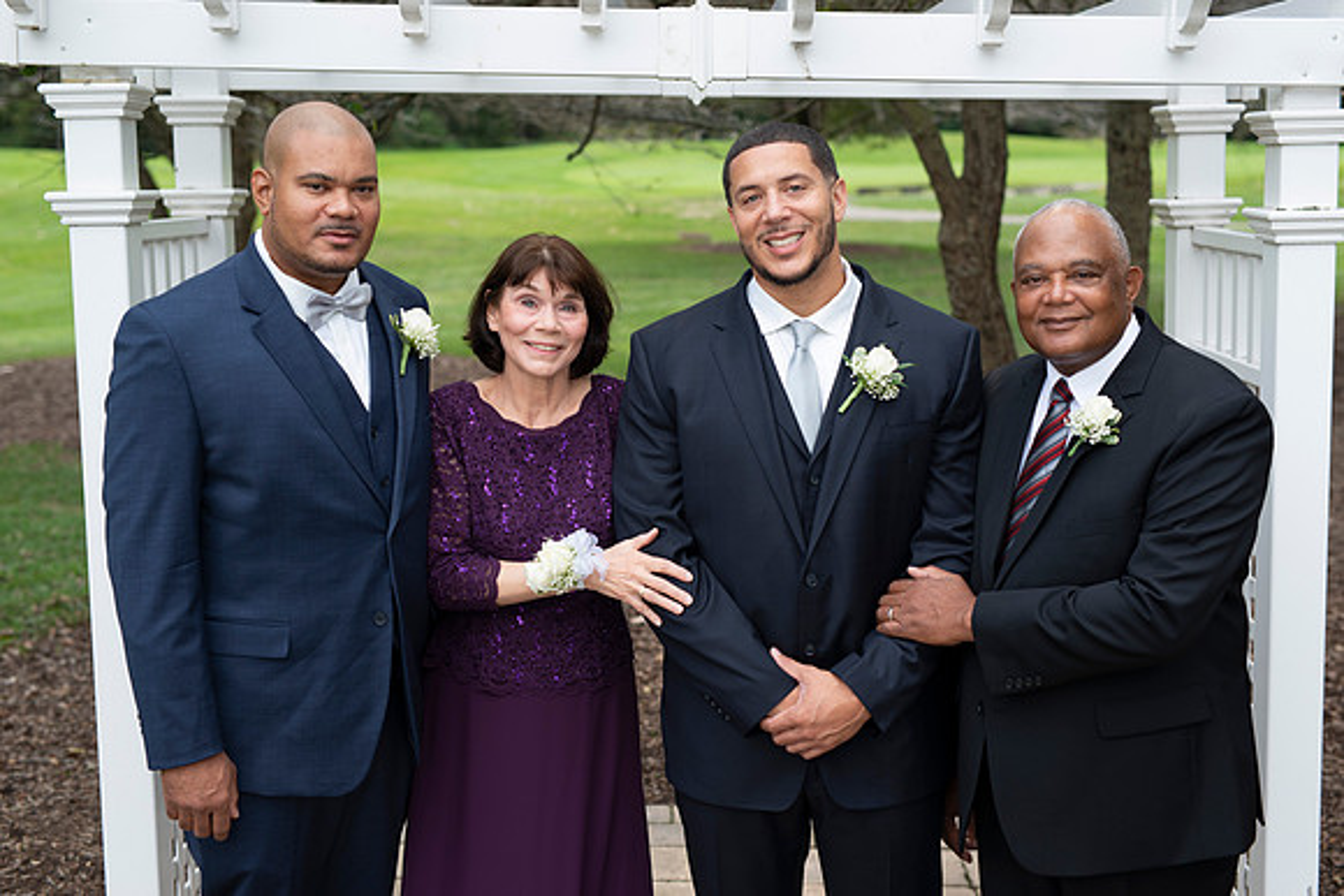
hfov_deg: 39.6
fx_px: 1867
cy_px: 448
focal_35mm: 50
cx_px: 672
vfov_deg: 27.0
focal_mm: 50
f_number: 3.2
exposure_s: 1/250
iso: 100
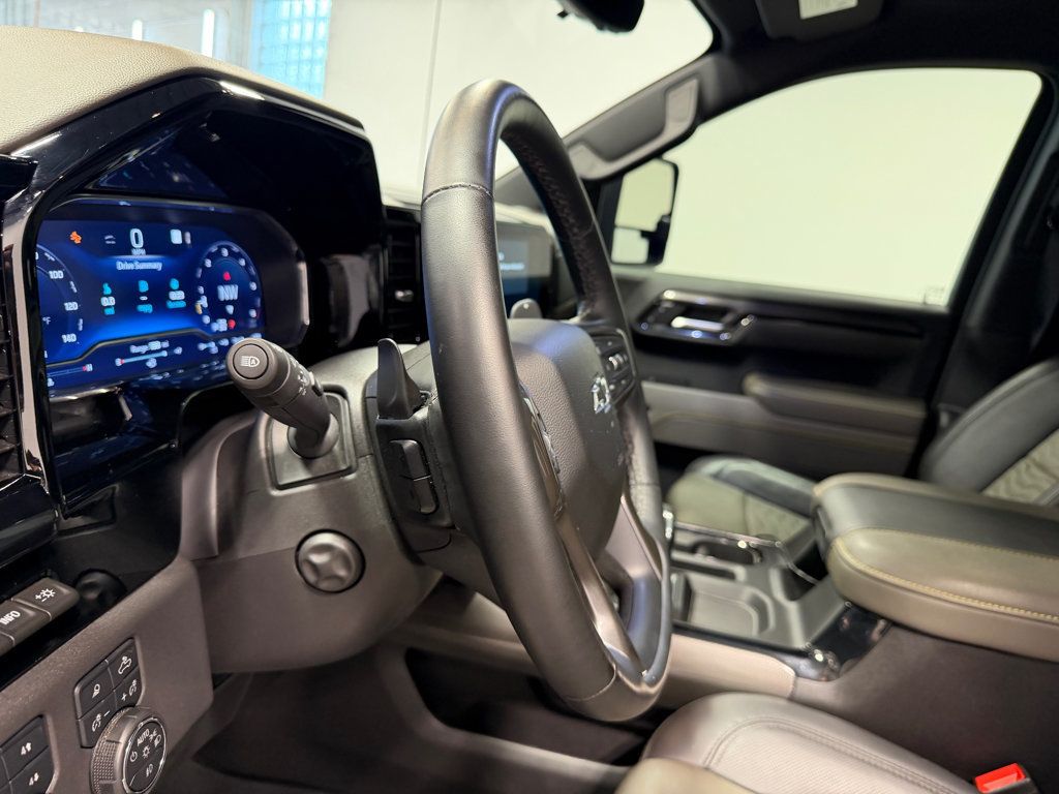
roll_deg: -8.3
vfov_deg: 56.8
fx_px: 734
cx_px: 530
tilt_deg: -13.1
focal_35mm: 24
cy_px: 397
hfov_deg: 71.6
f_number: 1.78
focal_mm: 6.76
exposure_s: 1/60
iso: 200
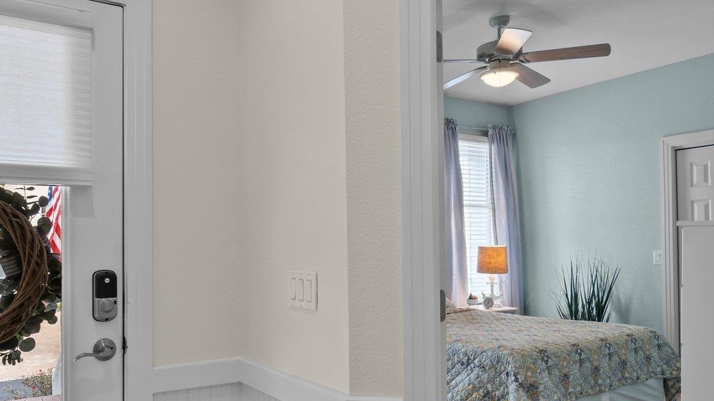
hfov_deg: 64.0
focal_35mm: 30
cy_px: 247
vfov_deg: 38.7
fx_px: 568
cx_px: 301
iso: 100
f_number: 8
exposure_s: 1/2
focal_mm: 10
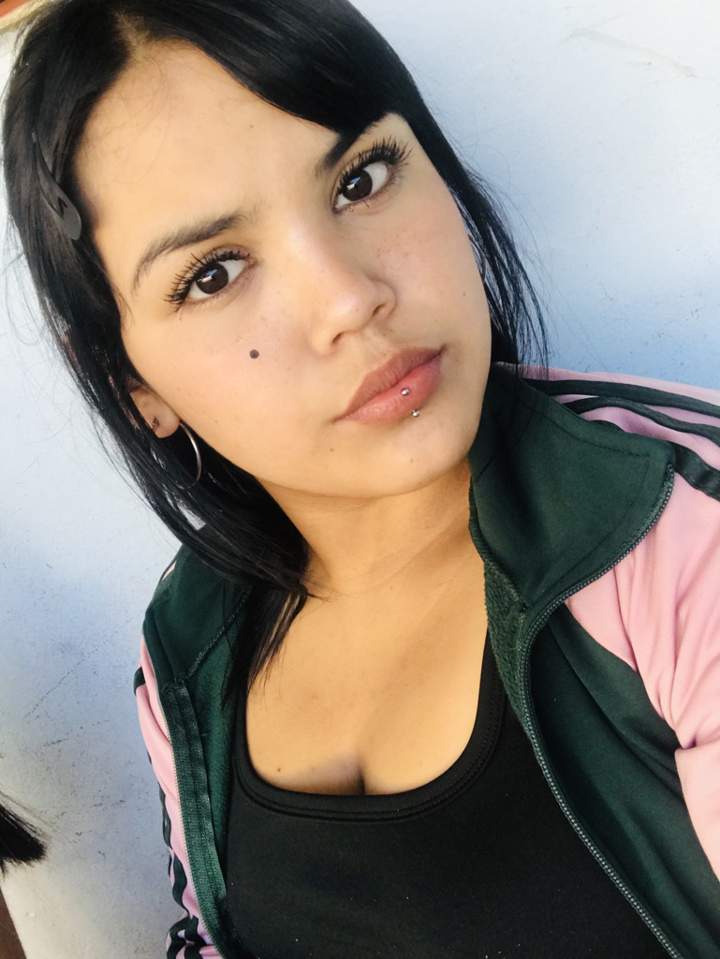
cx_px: 360
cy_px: 480
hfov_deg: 44.2
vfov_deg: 56.8
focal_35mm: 32
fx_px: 887
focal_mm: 2.87
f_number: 2.2
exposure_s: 1/120
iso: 40
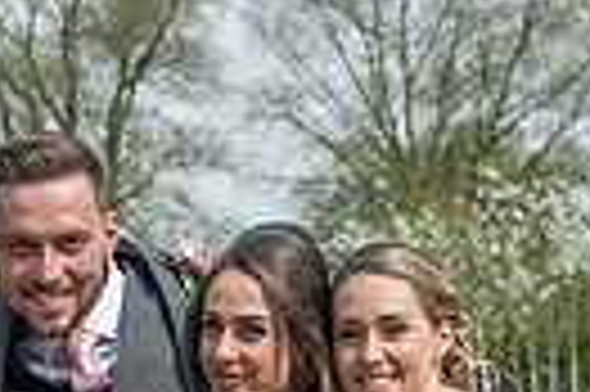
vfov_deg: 8.4
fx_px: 2537
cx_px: 126
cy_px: 784
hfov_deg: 13.2
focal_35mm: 155
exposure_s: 1/1000
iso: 100
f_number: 3.5
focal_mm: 35
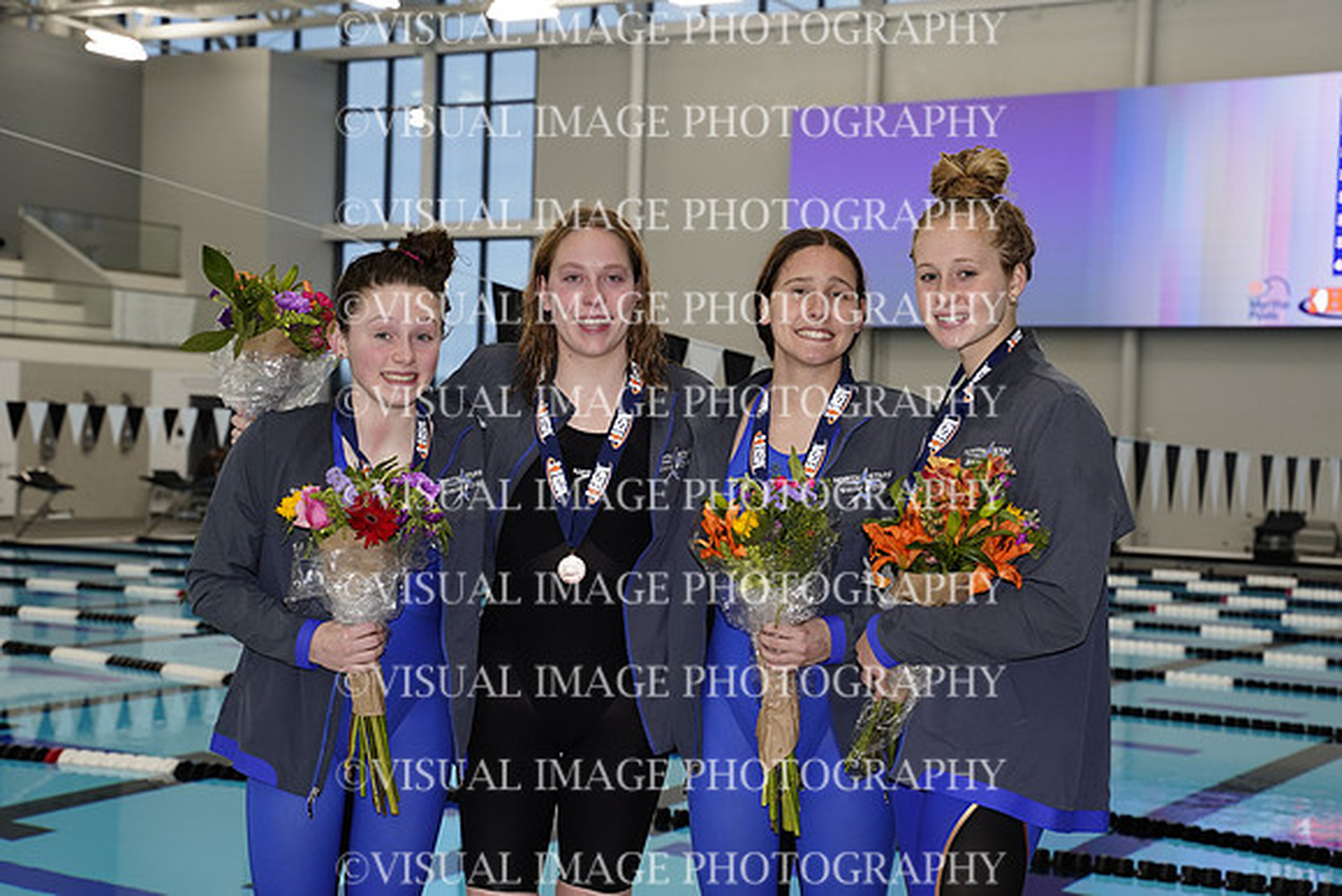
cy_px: 448
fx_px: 2237
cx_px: 671
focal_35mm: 60
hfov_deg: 33.4
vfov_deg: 22.6
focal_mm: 60
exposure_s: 1/200
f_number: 5.6
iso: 1600
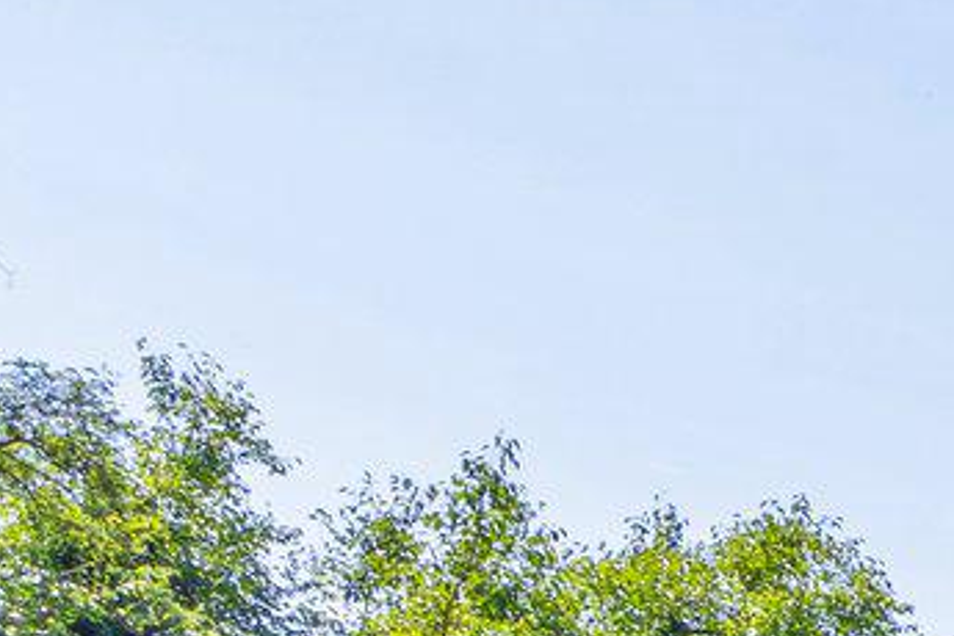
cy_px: 1594
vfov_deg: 11.5
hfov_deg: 15.8
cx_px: 2021
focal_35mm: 95
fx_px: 2517
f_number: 10
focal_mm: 16
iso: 320
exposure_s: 1/250
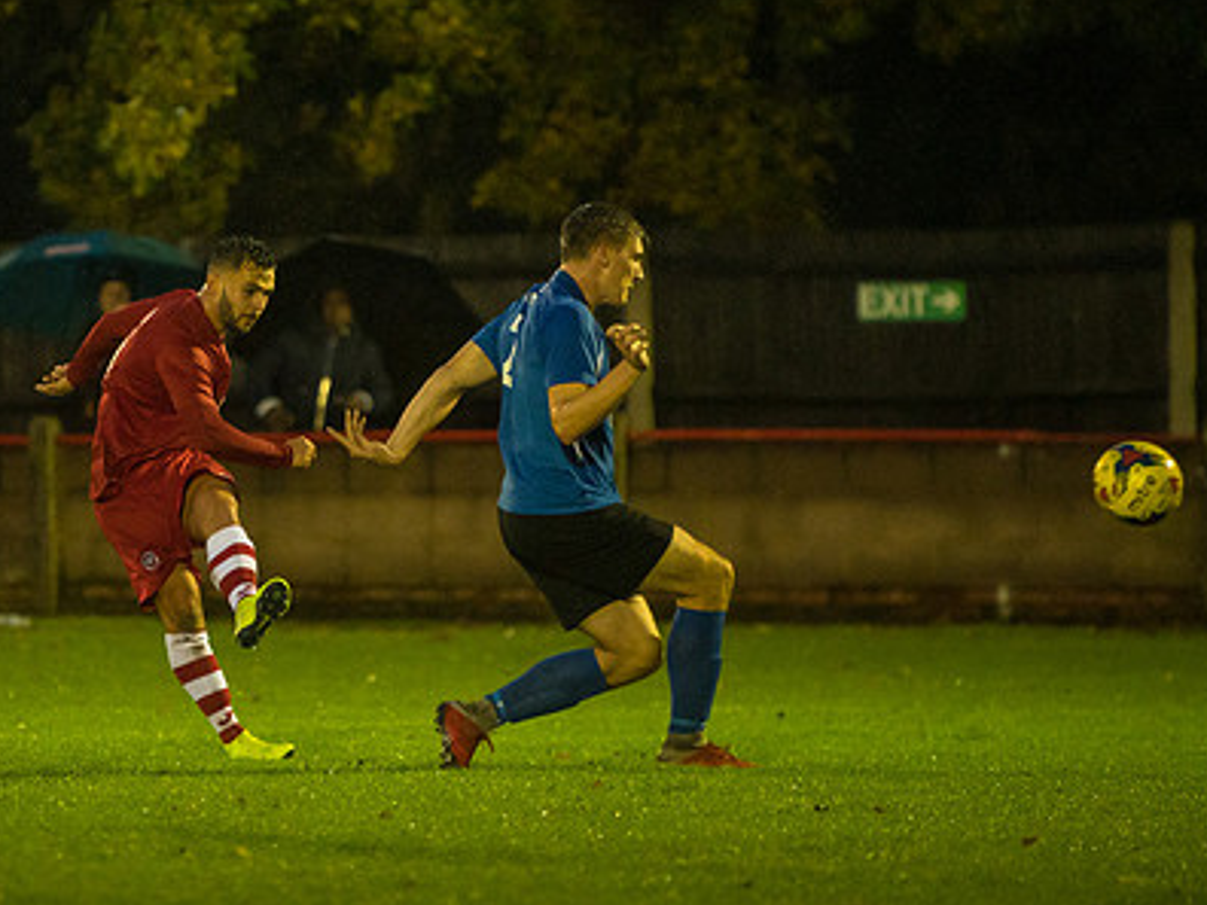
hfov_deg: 5.4
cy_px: 298
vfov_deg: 4.1
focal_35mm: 365
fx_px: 12727
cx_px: 332
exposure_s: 1/1000
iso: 5000
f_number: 2.8
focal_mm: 200
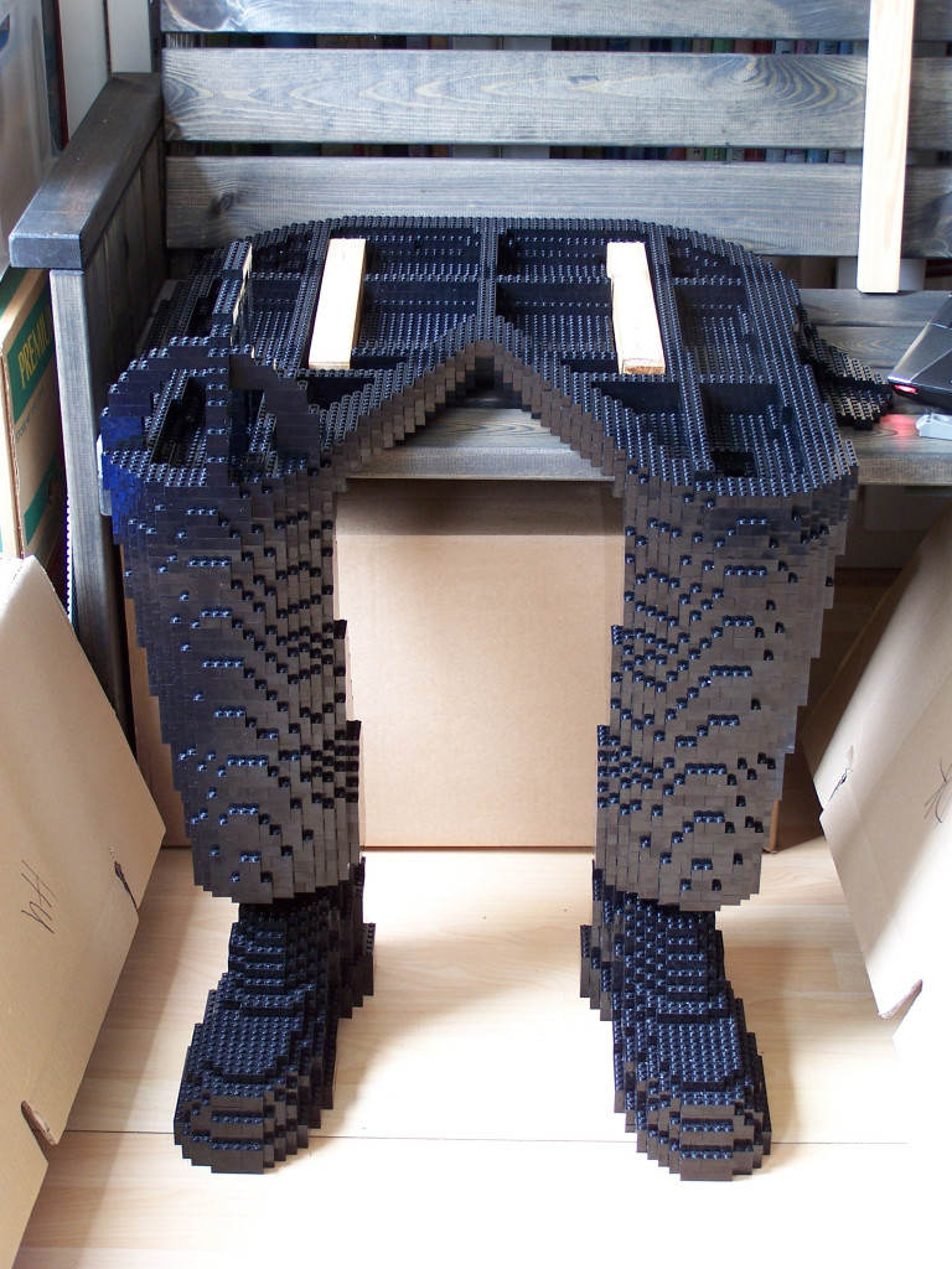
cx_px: 476
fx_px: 2457
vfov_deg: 29.0
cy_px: 634
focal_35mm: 67
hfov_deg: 21.9
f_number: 3.2
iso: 80
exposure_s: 1/4
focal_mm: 11.1
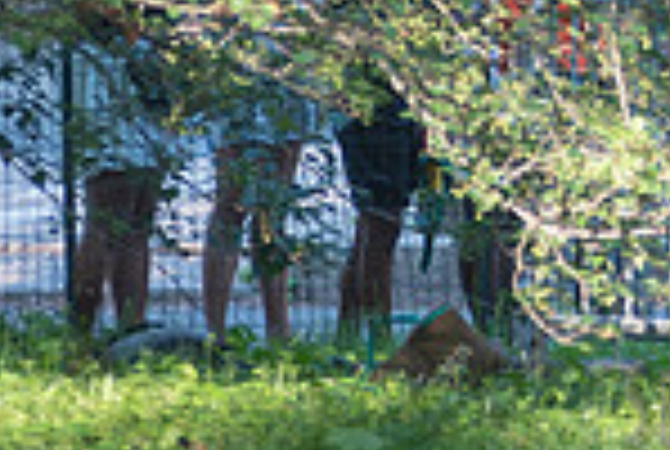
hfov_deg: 2.5
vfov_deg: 1.7
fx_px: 15180
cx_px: 958
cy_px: -358
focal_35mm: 814
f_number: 2.8
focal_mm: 200
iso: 400
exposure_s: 1/250
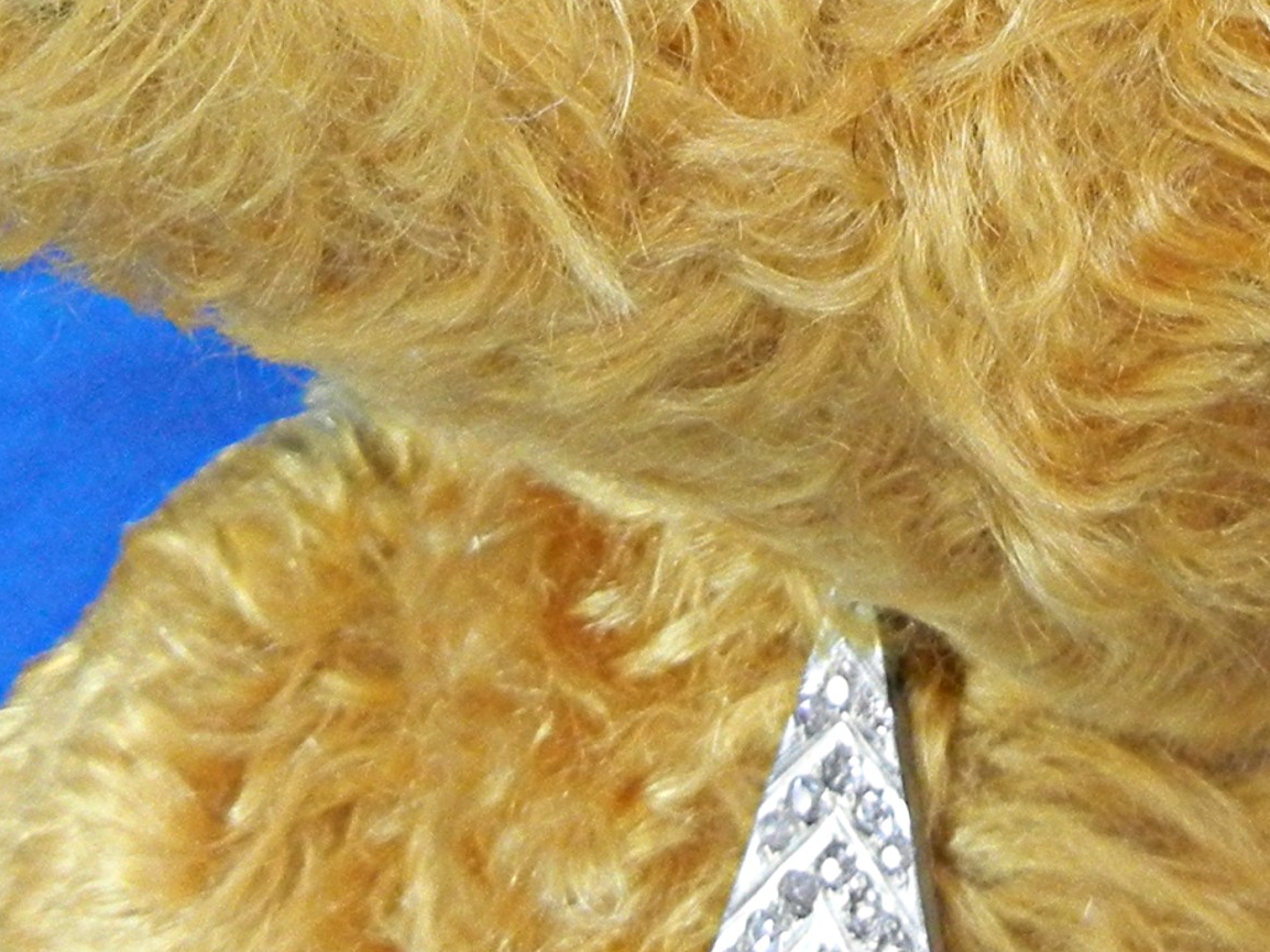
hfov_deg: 18.7
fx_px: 3815
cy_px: -475
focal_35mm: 104
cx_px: 1072
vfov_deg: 13.4
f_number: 3.5
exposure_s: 1/30
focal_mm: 5.4
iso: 346
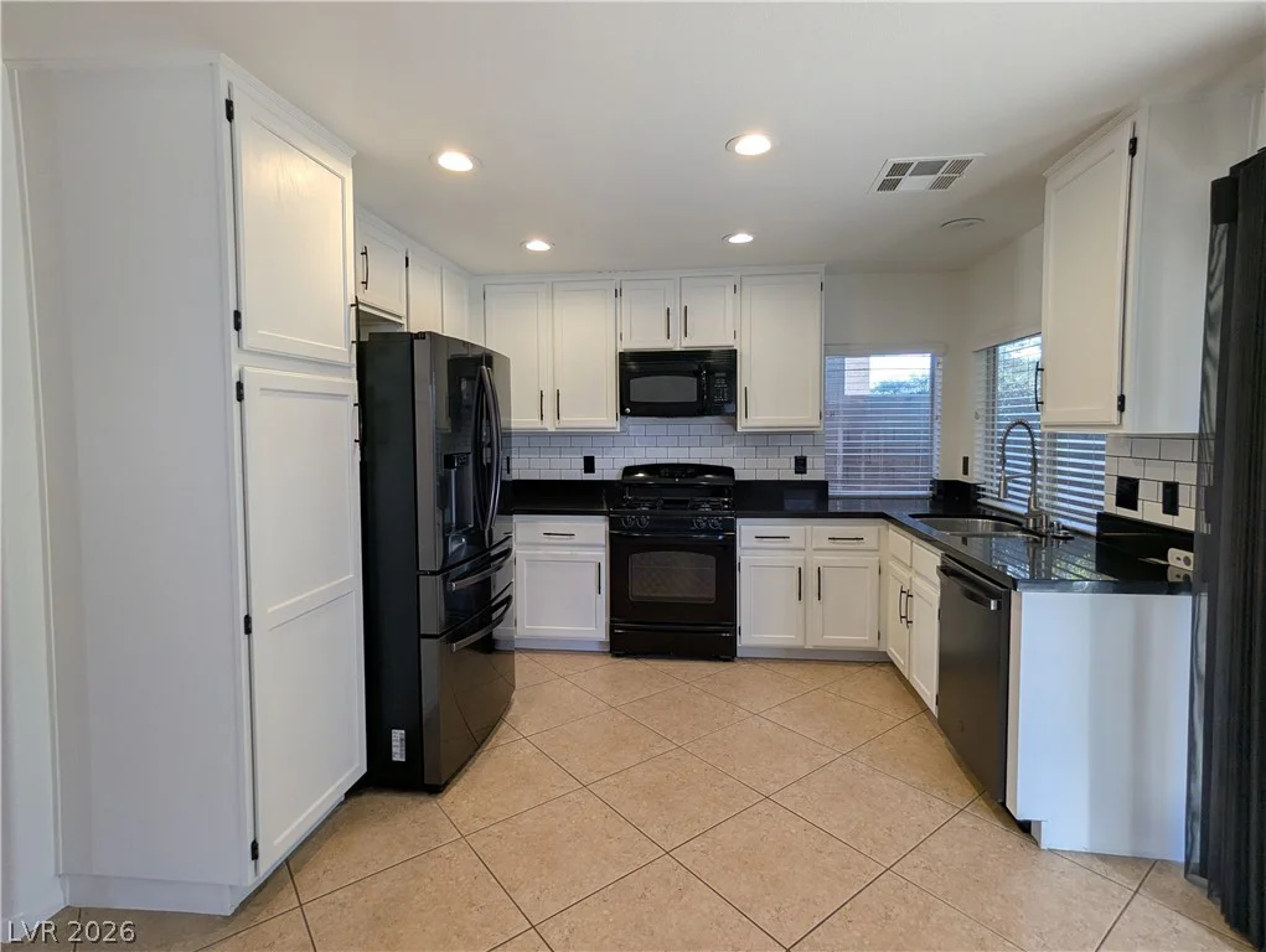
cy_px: 476
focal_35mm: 16
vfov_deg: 78.2
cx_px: 633
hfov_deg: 94.4
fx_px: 586
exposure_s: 1/60
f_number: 2.2
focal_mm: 2.35
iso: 57
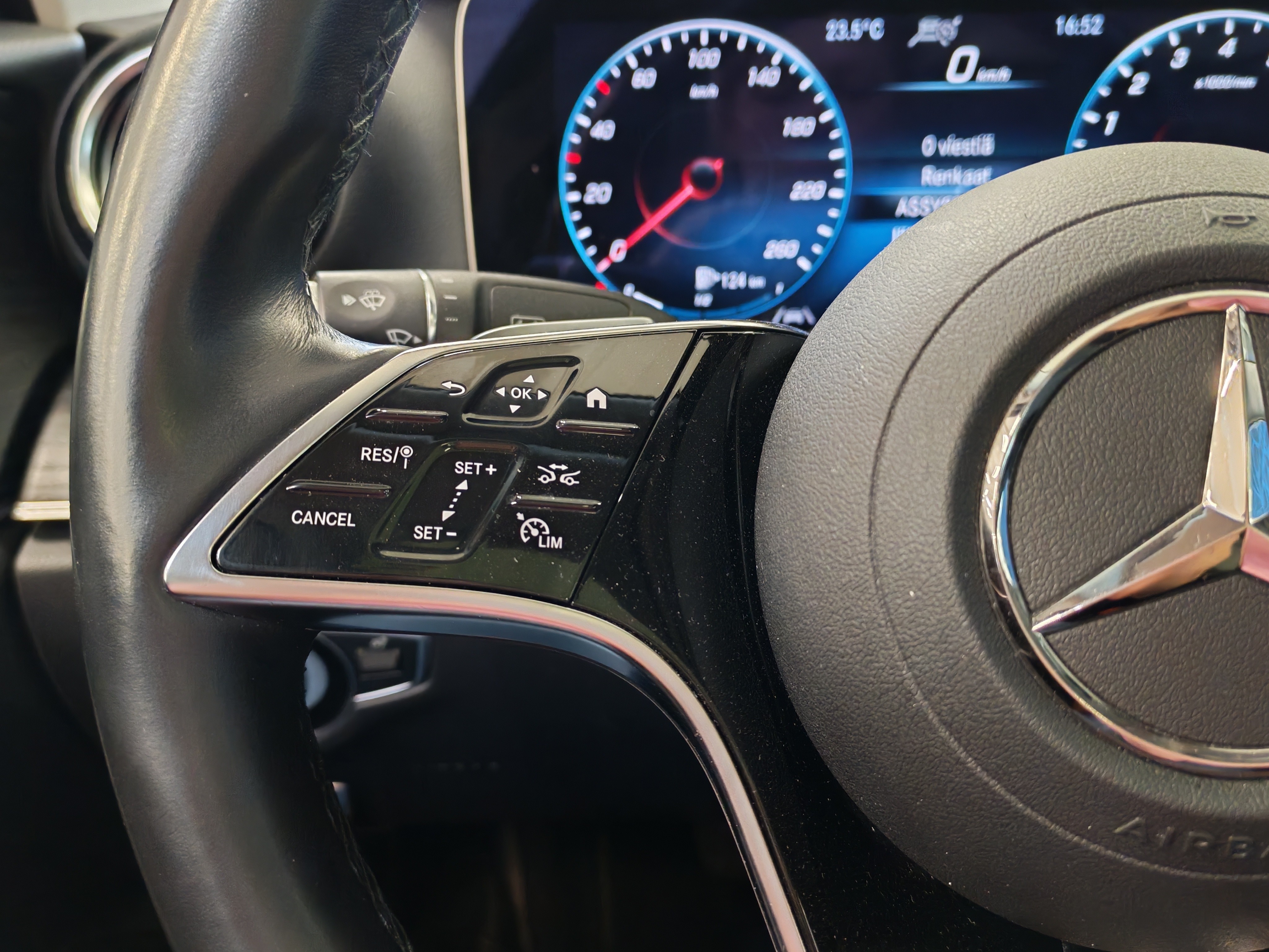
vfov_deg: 44.2
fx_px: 1173
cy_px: 476
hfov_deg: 56.8
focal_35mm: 32
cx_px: 634
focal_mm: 6.12
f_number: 1.9
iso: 1600
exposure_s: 1/50
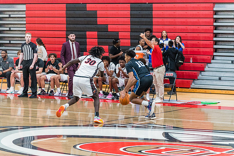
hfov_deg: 17.1
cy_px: 78
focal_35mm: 120
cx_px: 117
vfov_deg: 11.4
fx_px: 780
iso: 5000
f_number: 4
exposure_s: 1/320
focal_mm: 120
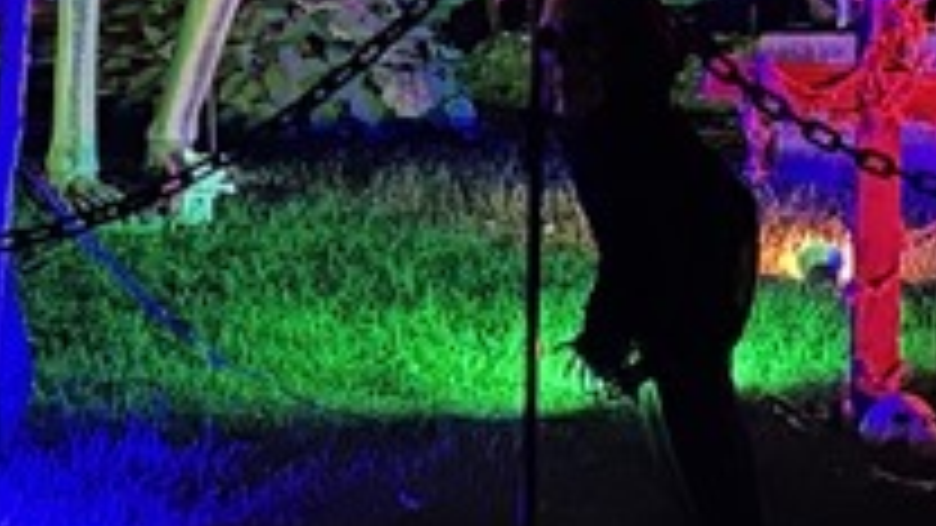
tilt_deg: -1.9
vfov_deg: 8.2
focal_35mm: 147
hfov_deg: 14.6
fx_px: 3648
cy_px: 103
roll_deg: +0.0
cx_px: 306
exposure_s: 1/16
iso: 1000
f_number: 1.5
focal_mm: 5.7
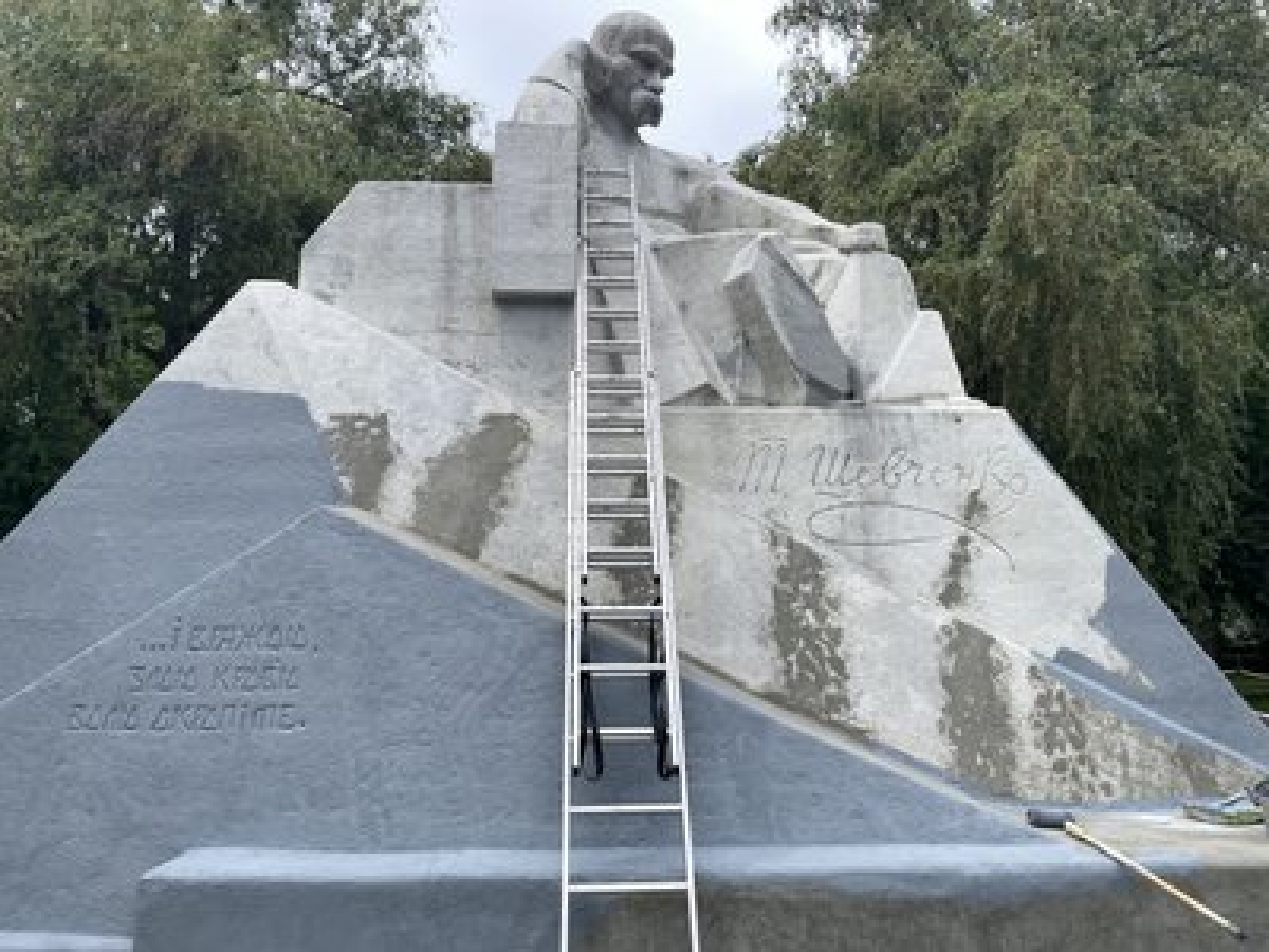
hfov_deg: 67.3
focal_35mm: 26
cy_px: 476
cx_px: 634
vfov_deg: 53.1
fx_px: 953
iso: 32
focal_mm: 4.2
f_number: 1.6
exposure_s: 1/2747
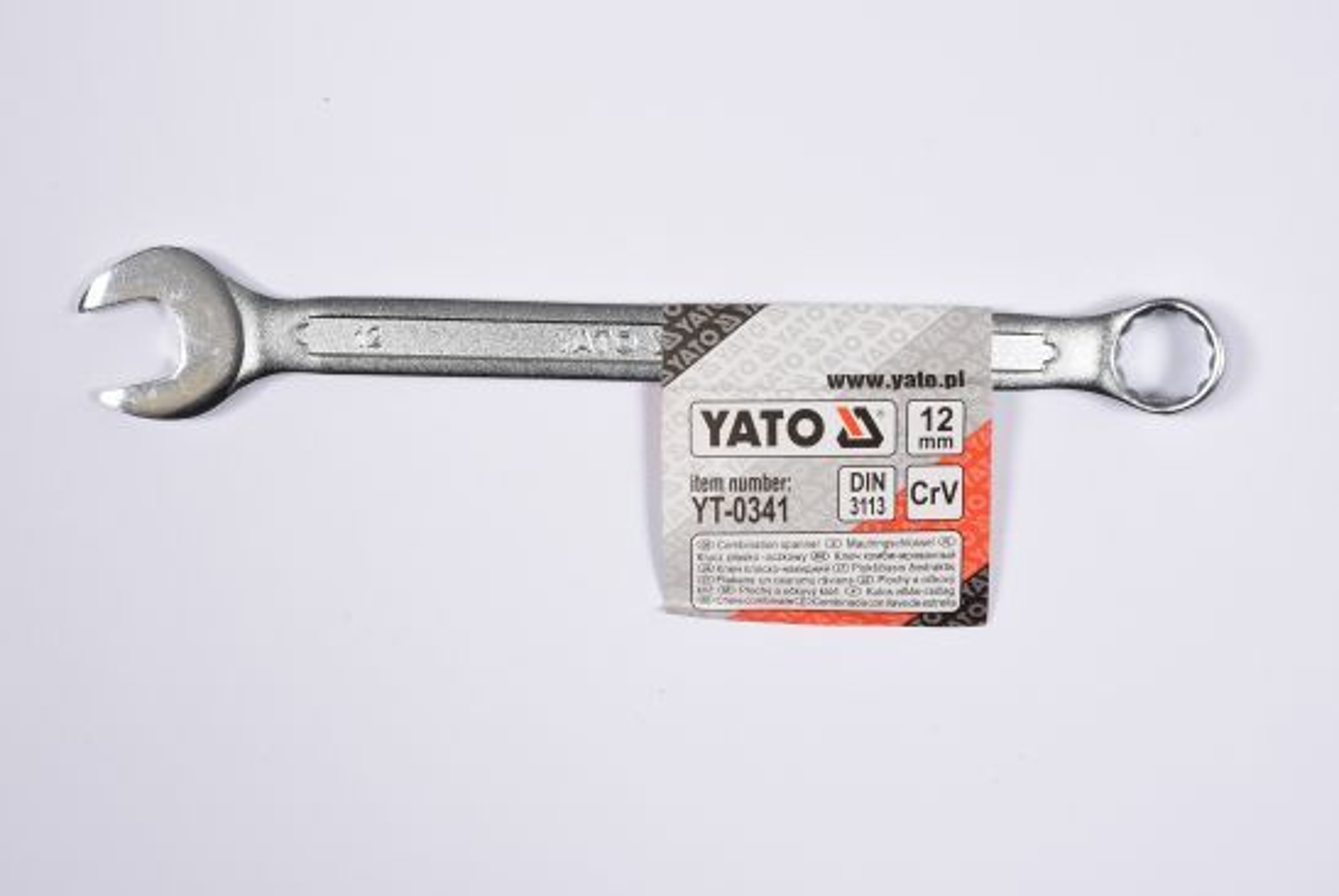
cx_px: 670
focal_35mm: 75
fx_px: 2793
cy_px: 448
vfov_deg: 18.2
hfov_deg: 27.0
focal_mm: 50
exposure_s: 1/125
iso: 250
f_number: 14
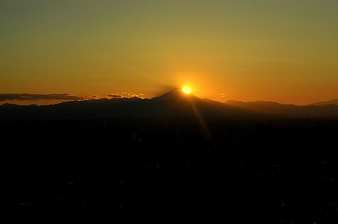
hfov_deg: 24.7
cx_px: 169
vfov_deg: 16.5
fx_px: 773
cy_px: 112
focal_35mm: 82
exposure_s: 1/320
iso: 100
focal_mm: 55
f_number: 9
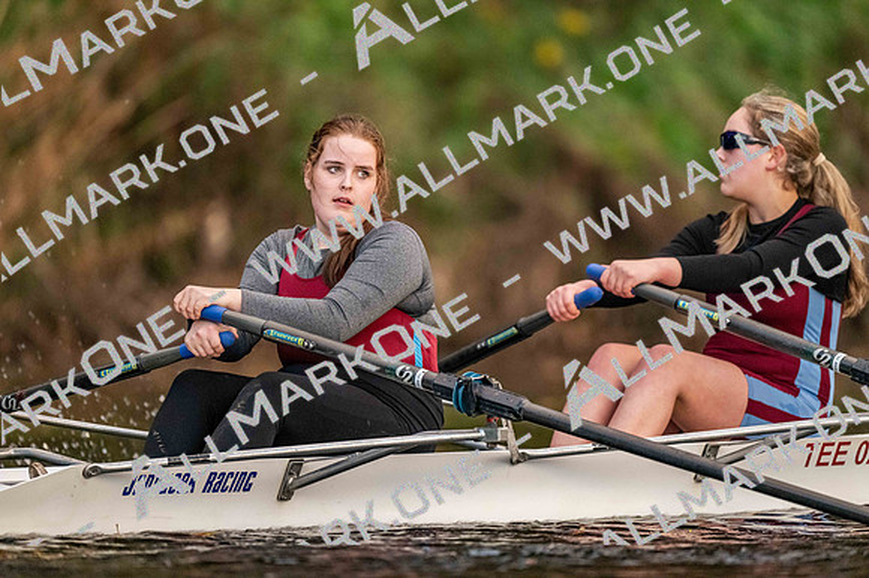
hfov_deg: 3.4
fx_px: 14478
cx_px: 434
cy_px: 289
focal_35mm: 600
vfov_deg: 2.3
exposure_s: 1/2500
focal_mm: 600
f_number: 4
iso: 7200
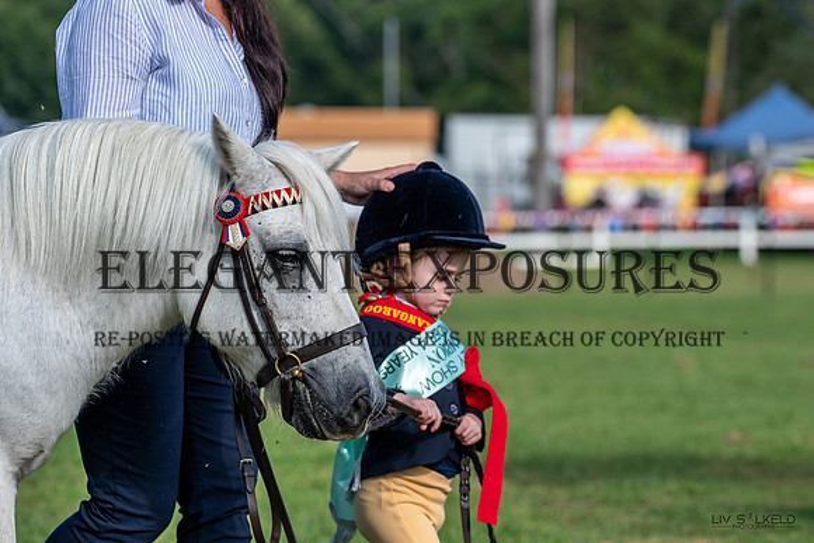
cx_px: 407
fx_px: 4229
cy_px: 272
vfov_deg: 7.3
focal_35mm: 187
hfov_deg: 11.0
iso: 220
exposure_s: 1/2000
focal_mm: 125
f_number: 4
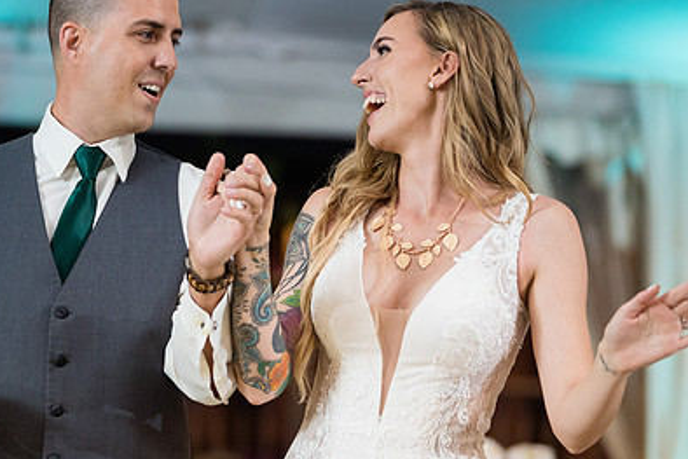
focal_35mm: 193
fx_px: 3690
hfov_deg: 10.7
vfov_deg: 7.1
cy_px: 240
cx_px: 290
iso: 2500
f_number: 2.8
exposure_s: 1/250
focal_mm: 131
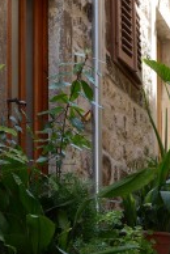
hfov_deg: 13.7
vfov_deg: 19.1
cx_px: 132
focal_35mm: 100
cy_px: 312
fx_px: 706
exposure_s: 1/100
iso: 200
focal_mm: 36
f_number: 5.6
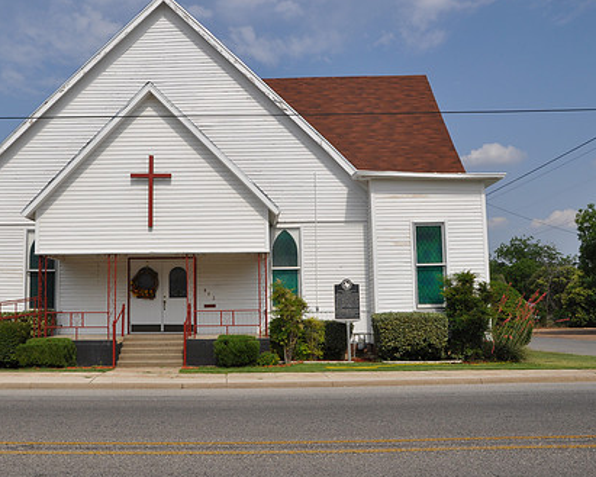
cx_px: 242
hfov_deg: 43.9
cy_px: 217
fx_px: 735
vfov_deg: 35.9
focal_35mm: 42
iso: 200
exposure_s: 1/400
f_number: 10
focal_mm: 21
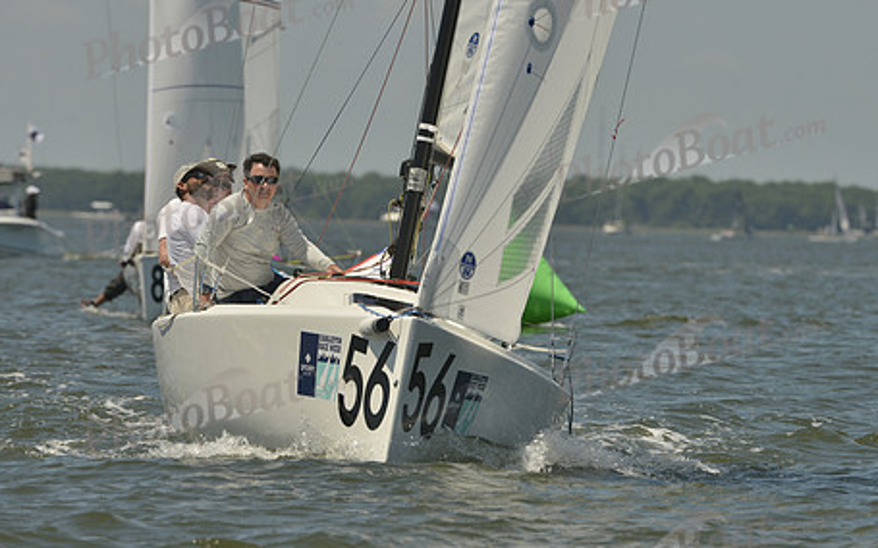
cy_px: 281
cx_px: 455
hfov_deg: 4.0
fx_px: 12438
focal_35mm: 520
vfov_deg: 2.5
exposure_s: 1/1250
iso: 280
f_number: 10
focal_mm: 400
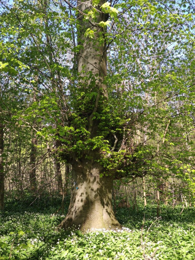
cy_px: 130
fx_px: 391
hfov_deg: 28.0
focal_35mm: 52
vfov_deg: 36.8
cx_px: 98
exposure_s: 1/195
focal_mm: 5.54
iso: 100
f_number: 2.4
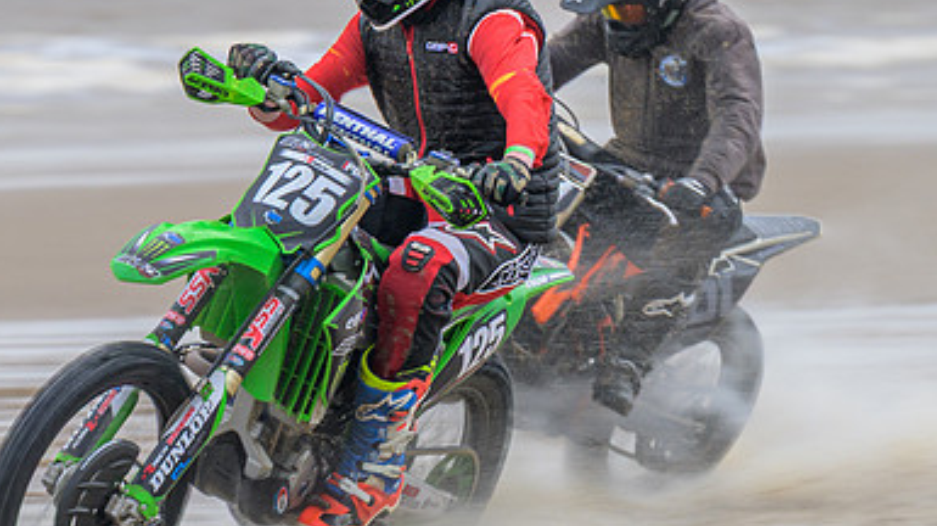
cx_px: 275
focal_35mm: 614
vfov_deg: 2.0
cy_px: 349
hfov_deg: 3.5
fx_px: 15246
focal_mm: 200
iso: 80
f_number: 6.3
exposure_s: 1/200
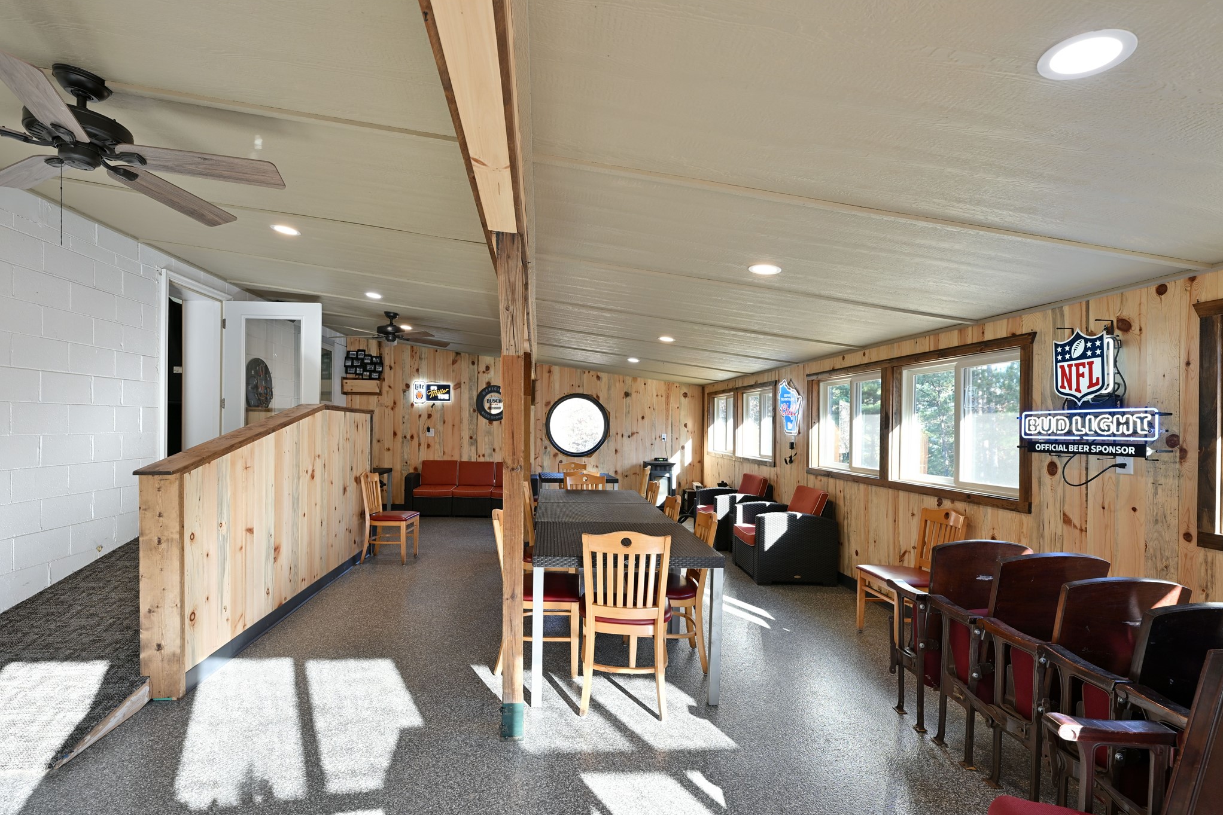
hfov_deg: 93.2
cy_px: 428
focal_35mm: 17
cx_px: 583
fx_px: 578
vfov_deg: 70.4
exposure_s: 1/15
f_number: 5.6
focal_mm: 16
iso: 200
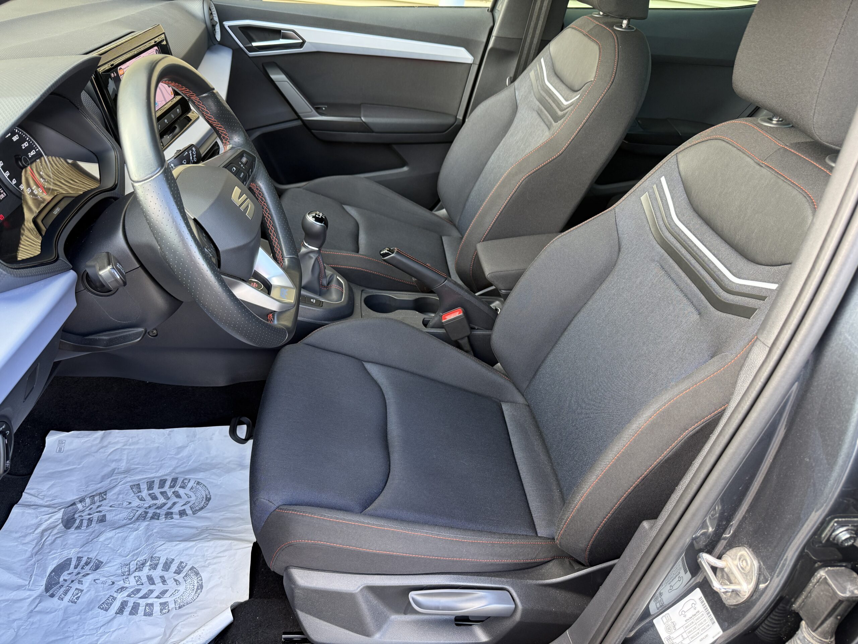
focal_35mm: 24
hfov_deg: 71.6
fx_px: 595
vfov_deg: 56.8
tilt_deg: -34.1
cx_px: 429
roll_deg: -7.5
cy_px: 322
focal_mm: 6.76
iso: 160
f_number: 1.78
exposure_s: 1/121
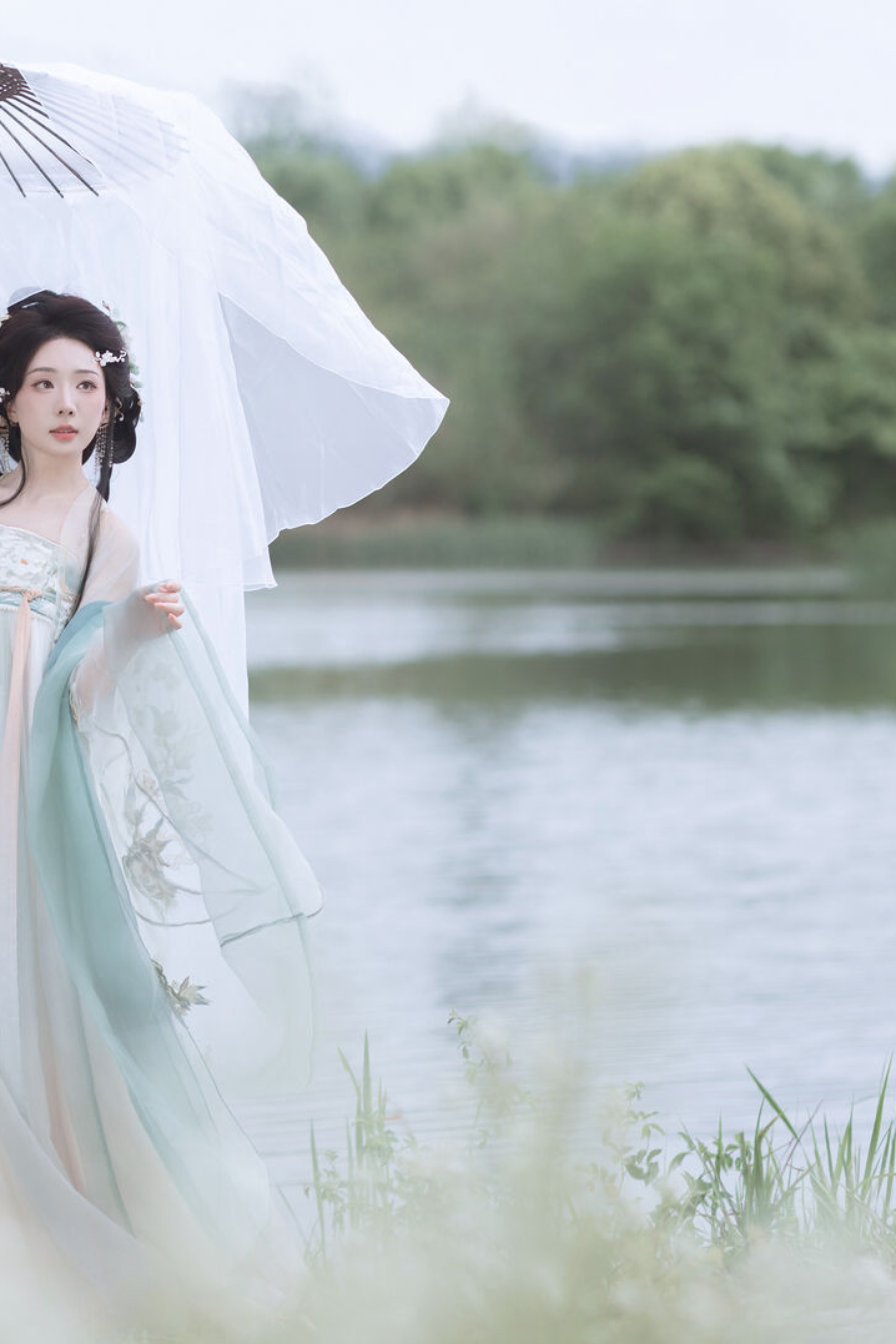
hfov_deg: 9.7
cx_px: 326
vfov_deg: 14.4
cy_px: 363
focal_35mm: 142
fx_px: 5301
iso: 100
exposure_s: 1/1600
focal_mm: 85
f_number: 2
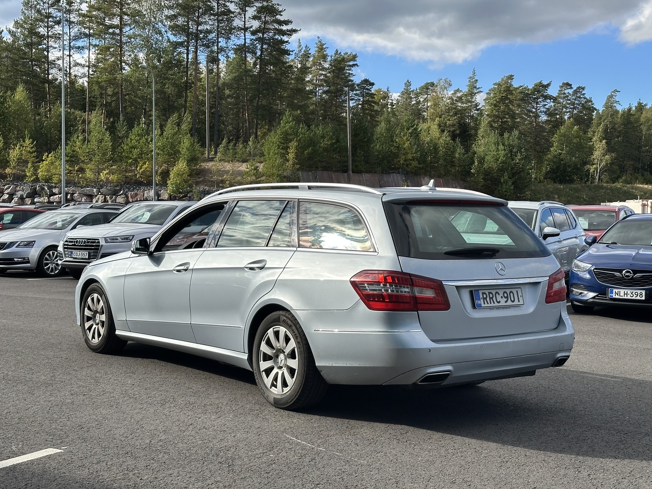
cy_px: 244
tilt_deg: -2.7
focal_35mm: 48
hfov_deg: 39.7
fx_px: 904
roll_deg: -0.8
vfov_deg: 30.3
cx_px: 326
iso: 64
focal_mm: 6.86
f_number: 1.78
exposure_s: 1/2410
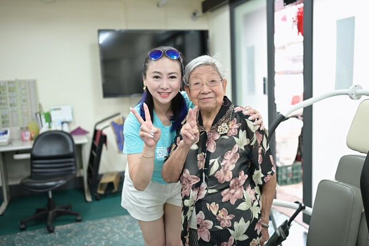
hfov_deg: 54.4
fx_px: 359
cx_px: 184
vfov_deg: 37.9
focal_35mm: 35
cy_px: 123
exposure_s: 1/250
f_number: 1.8
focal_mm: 35
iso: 800
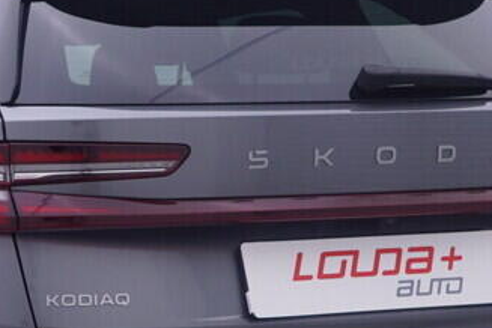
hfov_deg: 19.9
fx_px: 1356
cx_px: -14
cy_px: 280
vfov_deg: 13.7
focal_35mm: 99
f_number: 5
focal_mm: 15
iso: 200
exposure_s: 1/80
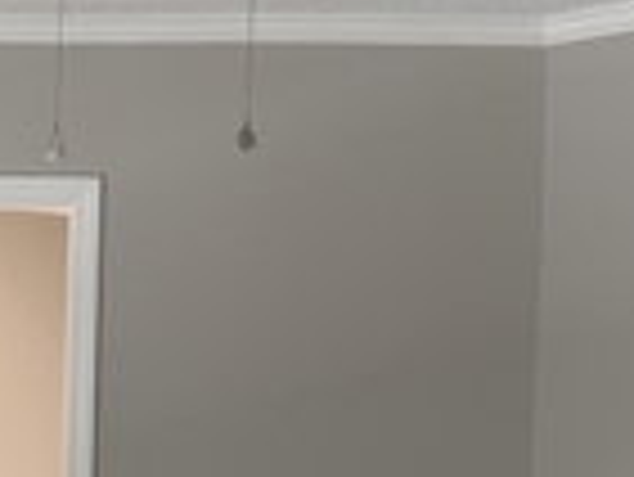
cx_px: -234
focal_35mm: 109
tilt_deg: -2.4
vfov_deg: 13.3
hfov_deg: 16.8
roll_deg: -0.8
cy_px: 554
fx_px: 1998
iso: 200
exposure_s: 1/121
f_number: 1.78
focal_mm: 6.76
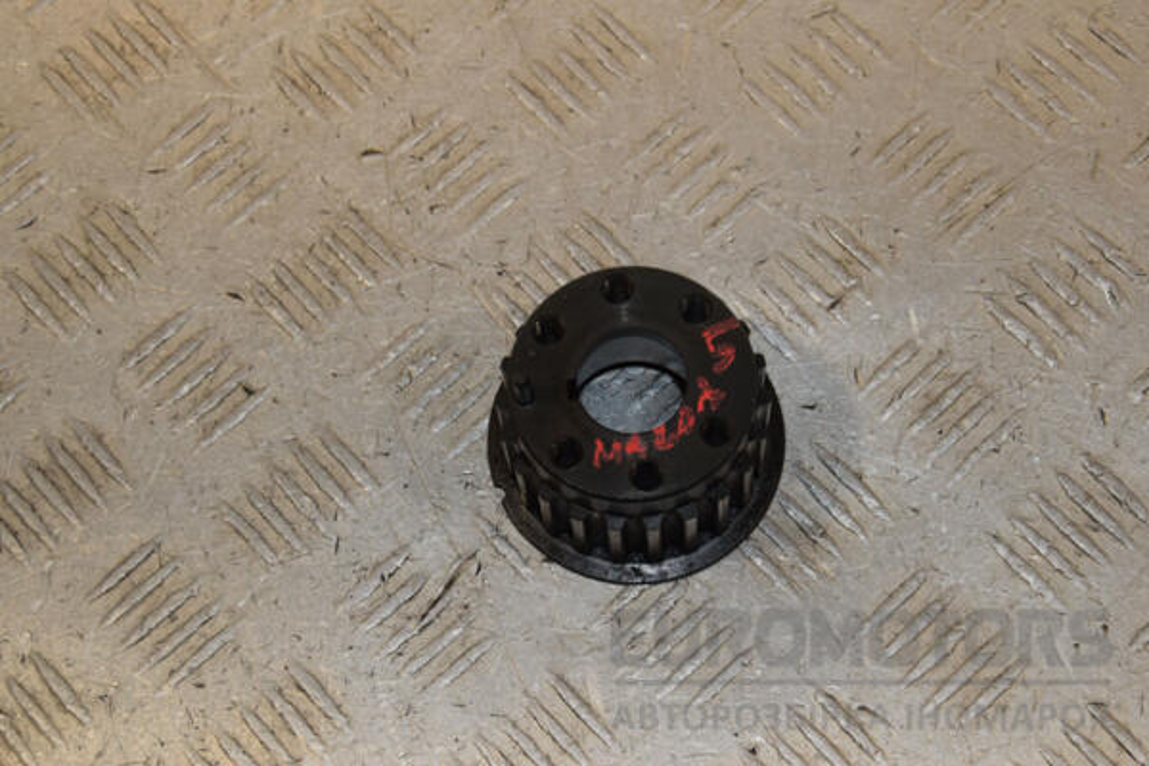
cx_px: 574
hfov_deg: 29.9
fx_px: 2154
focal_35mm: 68
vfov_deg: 20.2
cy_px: 383
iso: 800
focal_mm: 45
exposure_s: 1/200
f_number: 9
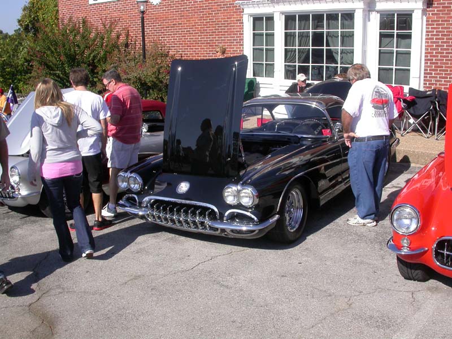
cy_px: 170
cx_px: 226
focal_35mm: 38
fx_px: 496
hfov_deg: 49.0
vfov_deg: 37.7
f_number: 7.5
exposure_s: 1/292
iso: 100
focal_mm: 7.85
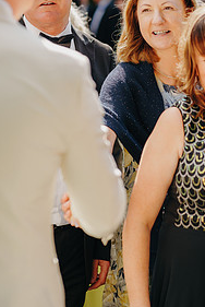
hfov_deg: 10.1
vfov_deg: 15.0
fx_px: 1159
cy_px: 110
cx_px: 124
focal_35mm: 136
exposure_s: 1/640
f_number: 2.2
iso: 100
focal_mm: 85
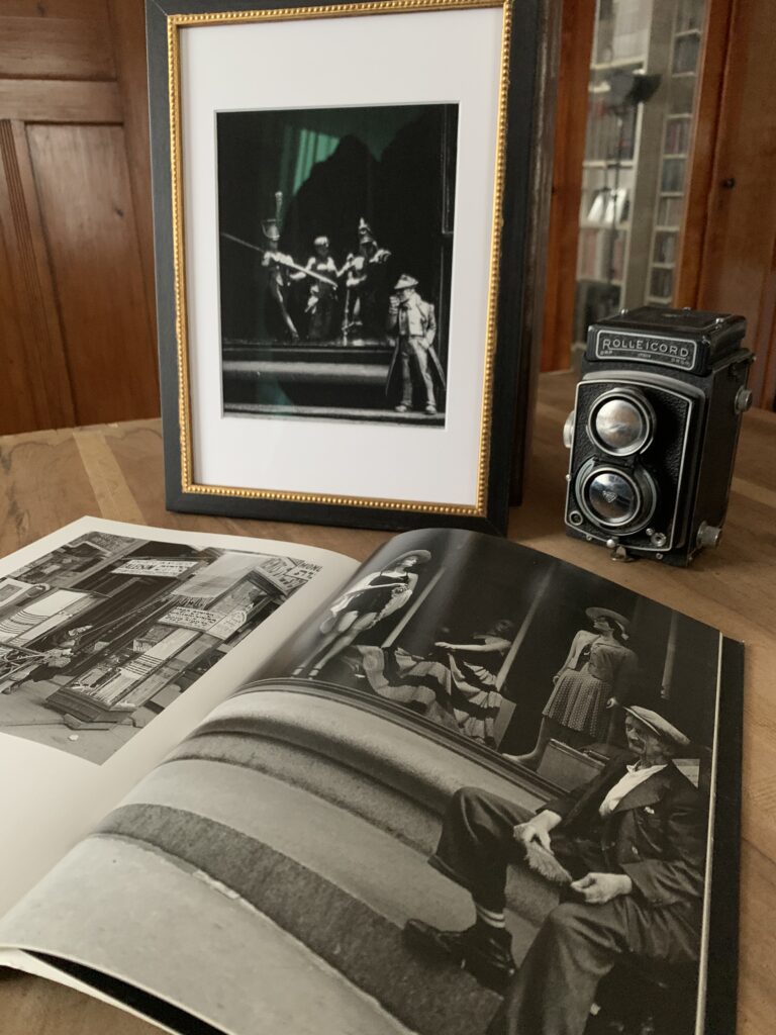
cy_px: 518
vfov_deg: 67.3
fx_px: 777
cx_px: 388
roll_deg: +1.1
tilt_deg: -21.9
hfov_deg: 53.1
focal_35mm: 26
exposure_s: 1/30
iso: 500
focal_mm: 4.25
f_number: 1.8
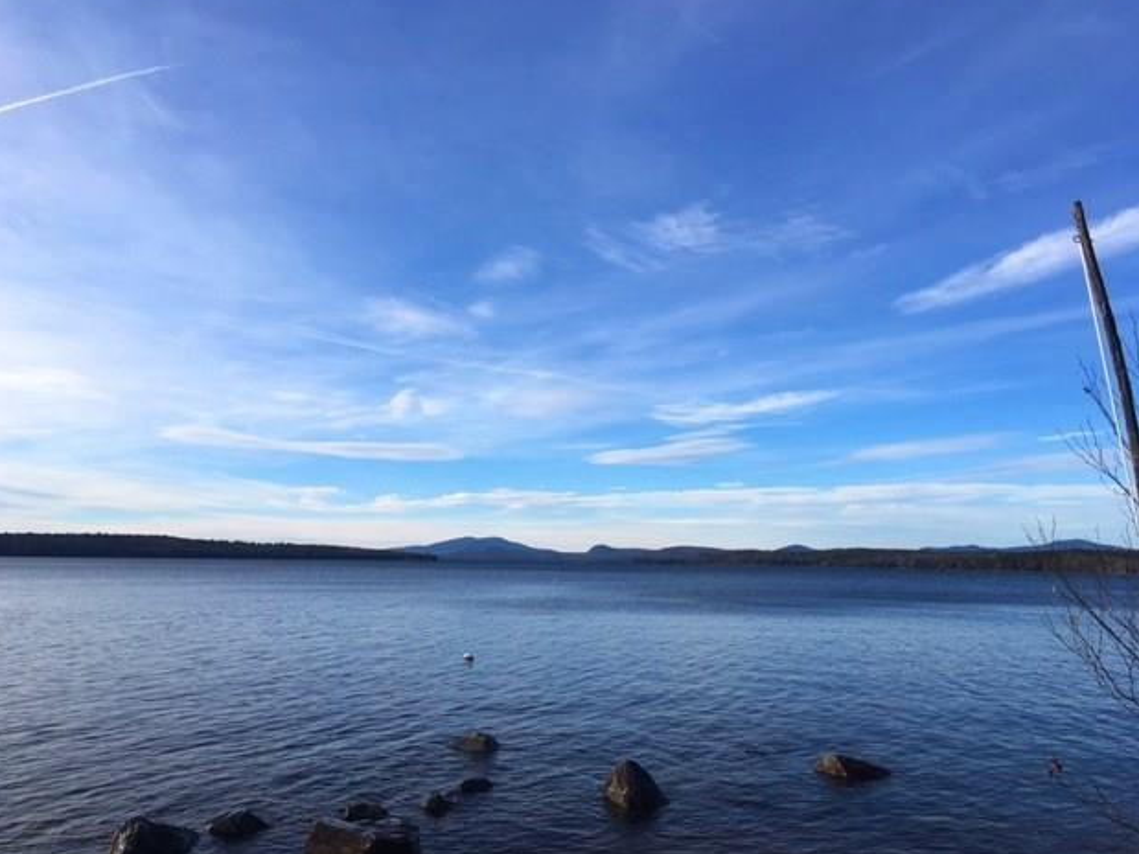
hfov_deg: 60.0
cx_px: 552
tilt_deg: +6.7
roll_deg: -2.1
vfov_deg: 46.8
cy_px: 420
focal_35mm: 30
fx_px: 987
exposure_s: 1/1637
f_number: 2.2
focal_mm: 4.15
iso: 25
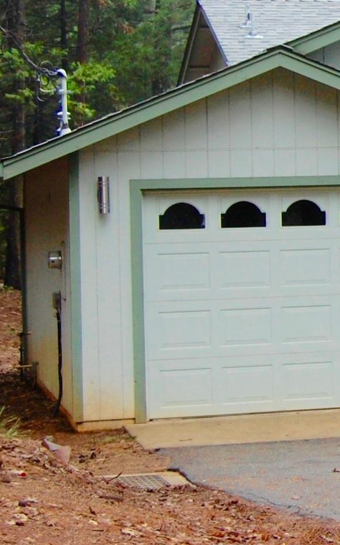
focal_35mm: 128
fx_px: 1897
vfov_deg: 16.2
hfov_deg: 9.4
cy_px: 149
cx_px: 727
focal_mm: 26
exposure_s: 1/125
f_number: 5.6
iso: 400
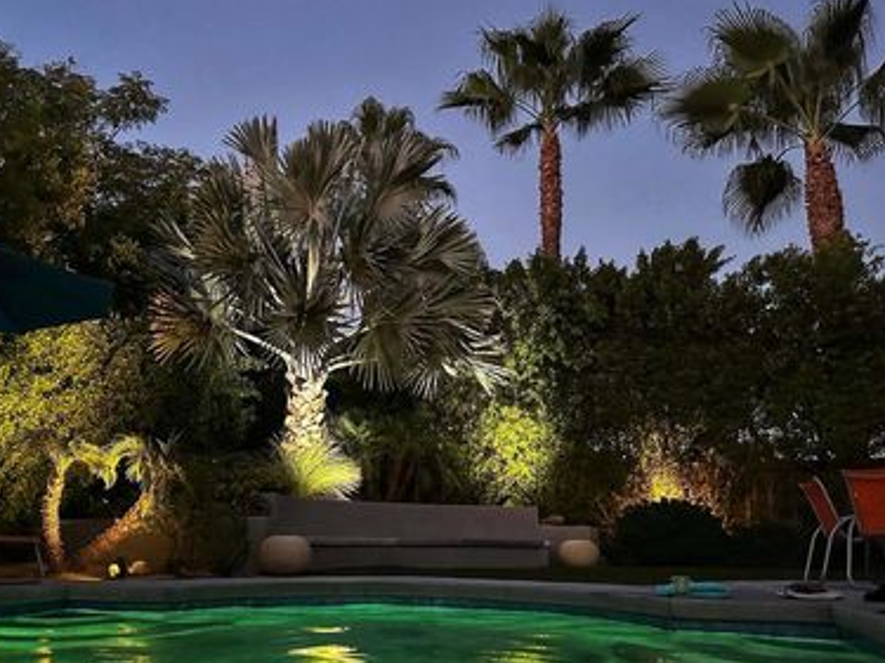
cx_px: 330
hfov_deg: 56.1
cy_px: 357
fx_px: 818
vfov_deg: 44.1
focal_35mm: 32
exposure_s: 1/30
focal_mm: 6.86
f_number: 1.78
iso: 1250
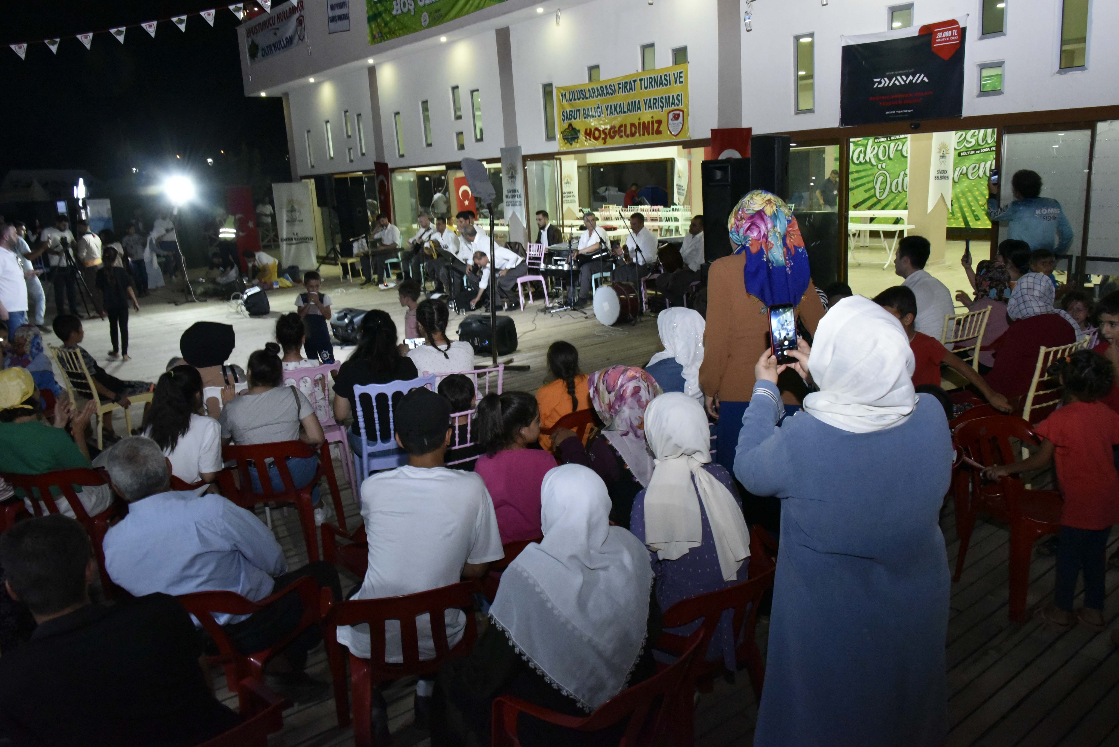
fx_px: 871
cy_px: 374
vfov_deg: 46.4
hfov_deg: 65.5
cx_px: 560
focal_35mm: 28
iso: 12800
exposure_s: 1/60
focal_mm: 28
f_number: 14
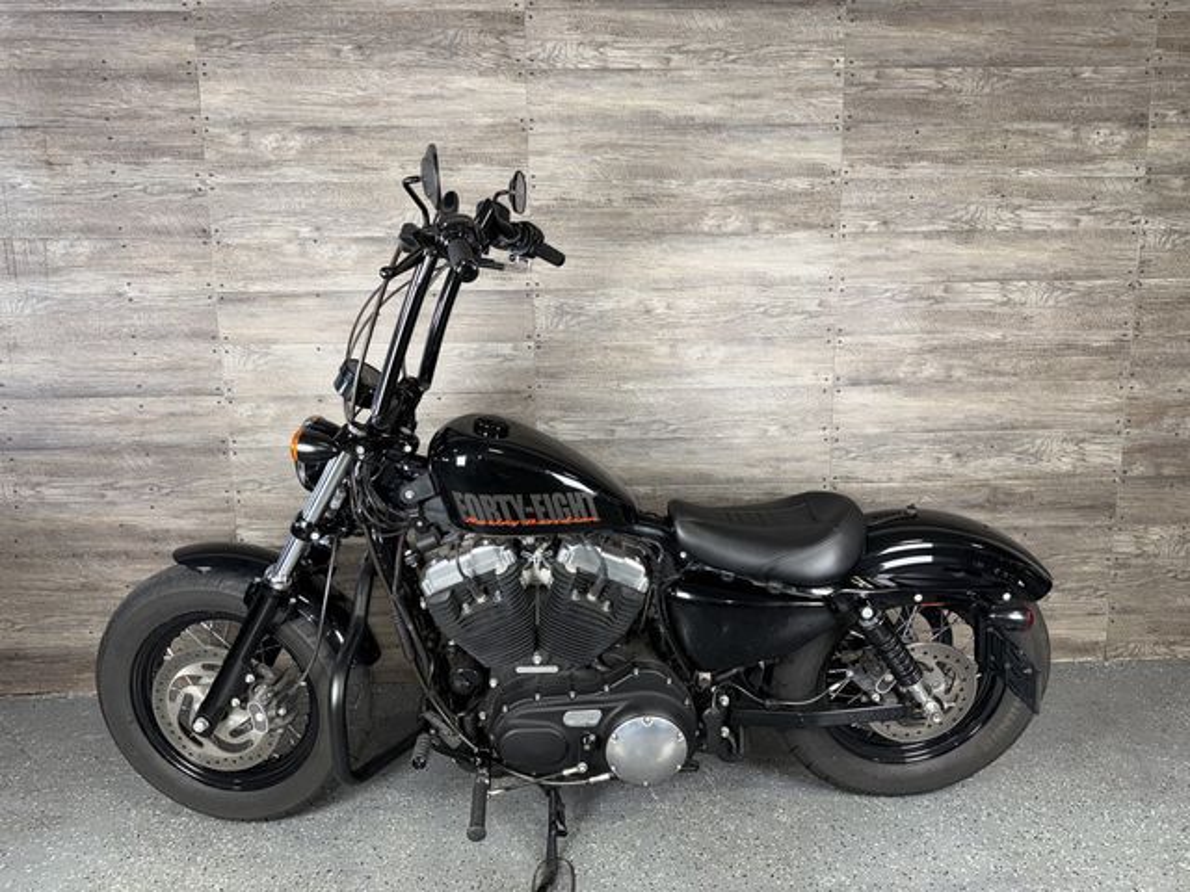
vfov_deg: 56.8
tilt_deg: -8.0
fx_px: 825
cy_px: 446
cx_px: 595
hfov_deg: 71.6
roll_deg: +1.0
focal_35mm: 24
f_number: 1.78
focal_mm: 6.76
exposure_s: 1/30
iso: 80
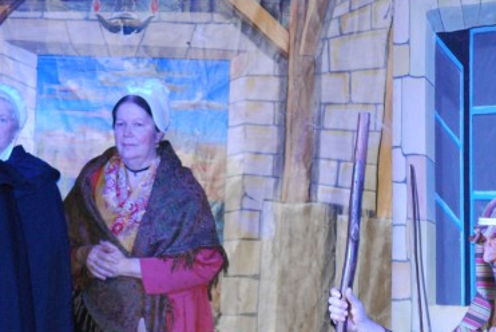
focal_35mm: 259
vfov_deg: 5.3
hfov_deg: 7.9
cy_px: 210
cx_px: 194
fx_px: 3571
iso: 1600
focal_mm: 100
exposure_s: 1/60
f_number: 4.5
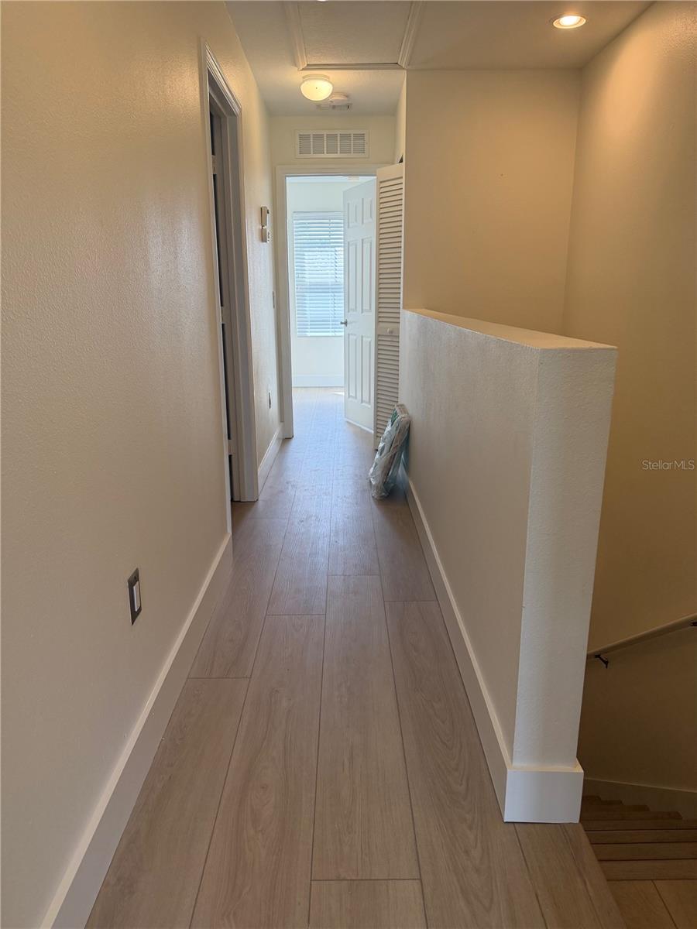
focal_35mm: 24
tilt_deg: -14.9
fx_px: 644
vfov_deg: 71.6
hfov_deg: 56.8
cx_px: 348
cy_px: 464
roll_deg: +0.9
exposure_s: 1/228
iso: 200
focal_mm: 6.76
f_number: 1.78
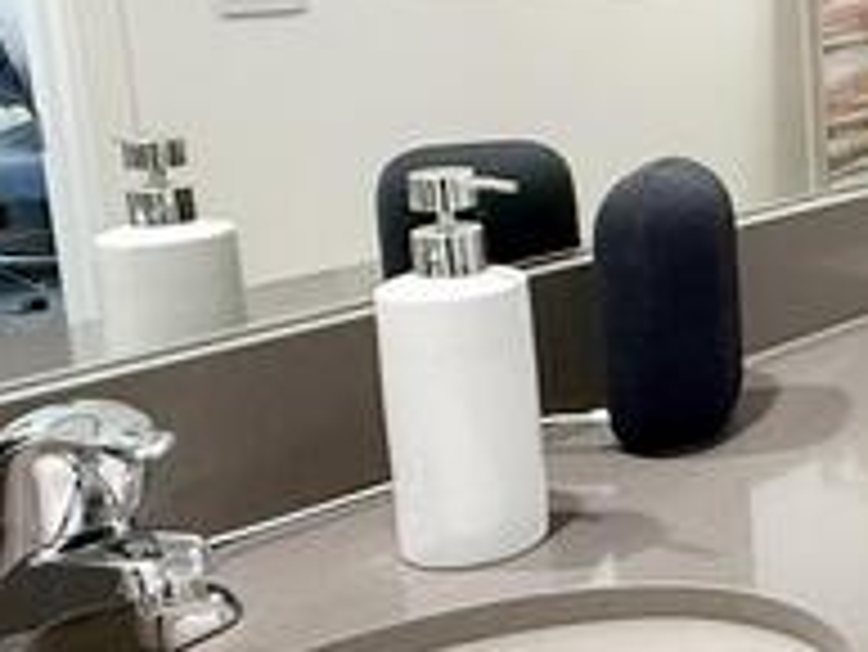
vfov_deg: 25.0
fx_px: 1455
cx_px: 1219
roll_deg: +0.2
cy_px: 175
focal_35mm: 58
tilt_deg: -9.2
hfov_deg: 26.4
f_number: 2.2
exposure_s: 1/120
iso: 320
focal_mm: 2.22
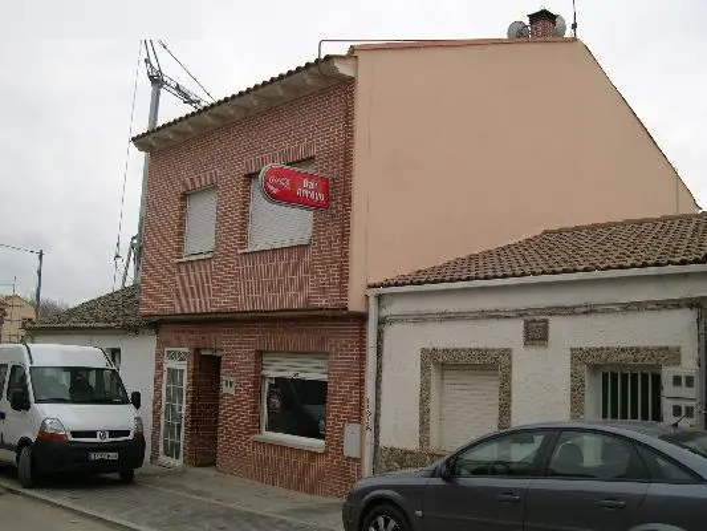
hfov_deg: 49.0
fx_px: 776
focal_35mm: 38
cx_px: 354
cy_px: 266
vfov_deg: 37.7
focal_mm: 8
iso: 100
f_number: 2.8
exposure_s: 1/555
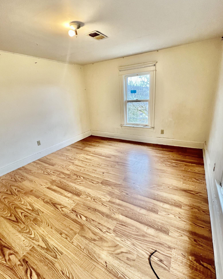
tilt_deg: -18.2
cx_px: 115
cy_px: 140
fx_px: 124
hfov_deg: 84.0
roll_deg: +4.5
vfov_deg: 96.8
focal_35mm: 15
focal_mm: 1.57
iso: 250
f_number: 1.8
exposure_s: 1/120
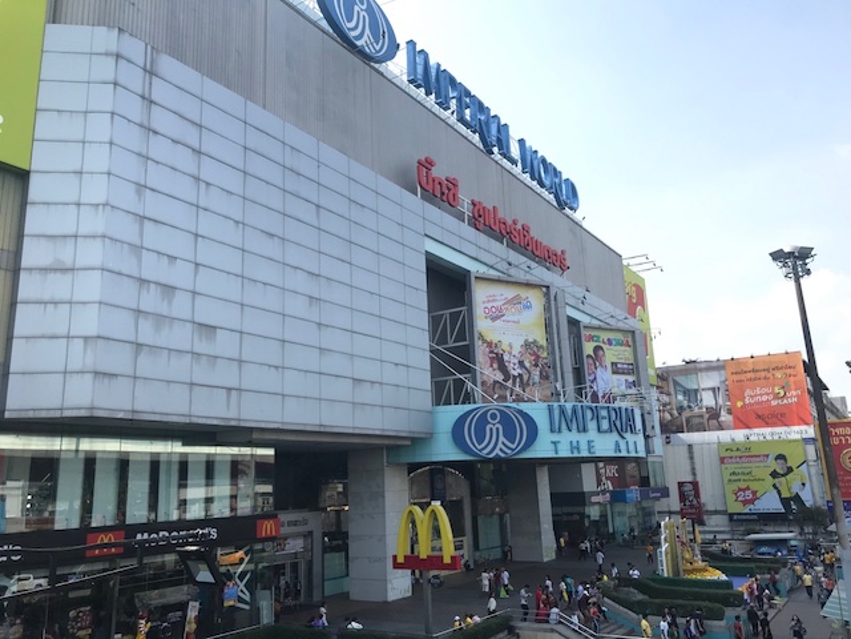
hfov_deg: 63.4
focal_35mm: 28
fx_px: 688
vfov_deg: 49.7
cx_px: 426
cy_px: 320
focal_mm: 3.99
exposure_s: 1/1168
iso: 20
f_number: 1.8
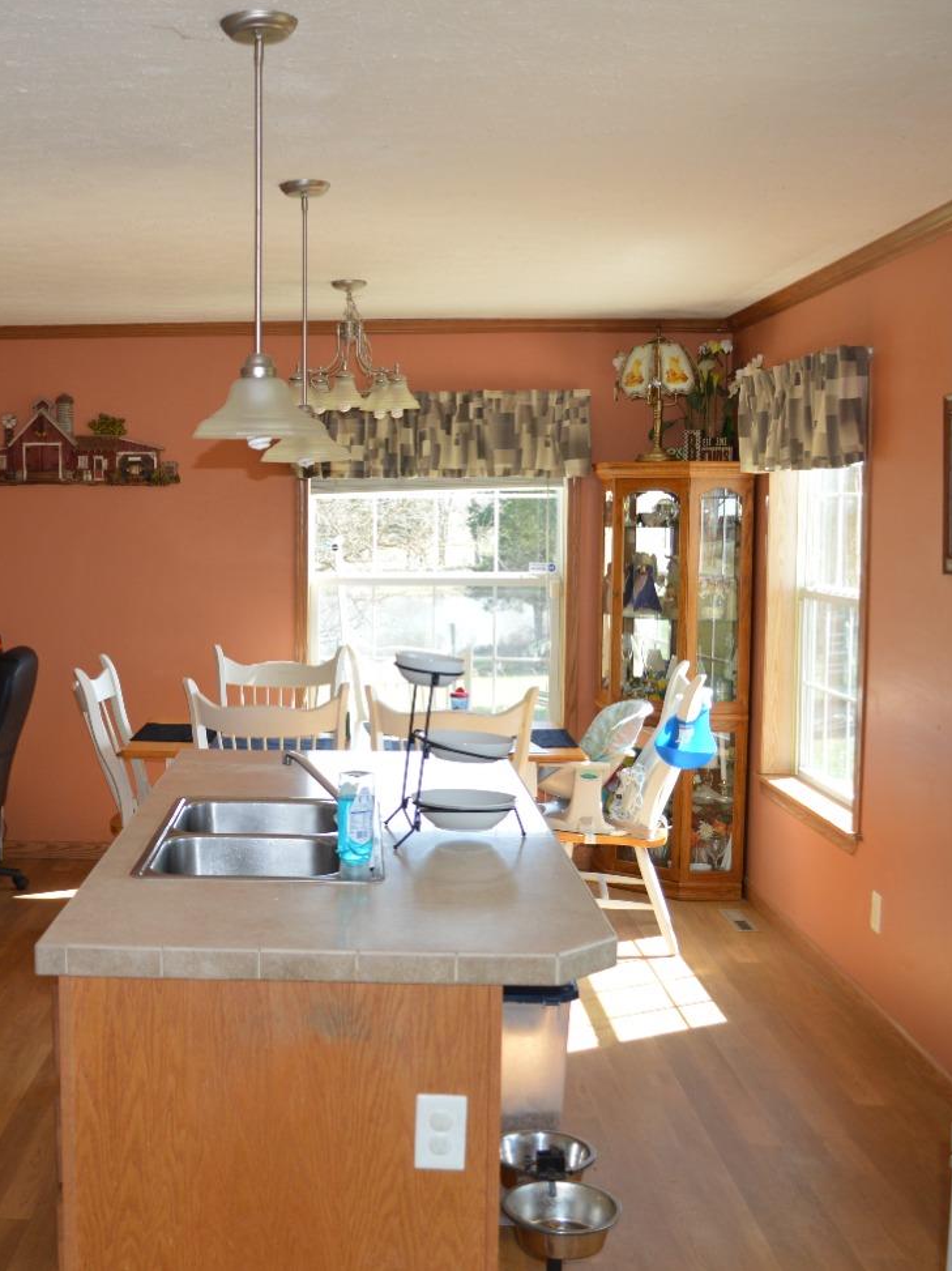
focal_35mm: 40
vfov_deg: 46.8
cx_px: 202
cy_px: 621
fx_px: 1468
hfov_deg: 34.9
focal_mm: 18
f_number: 4
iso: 320
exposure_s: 1/125
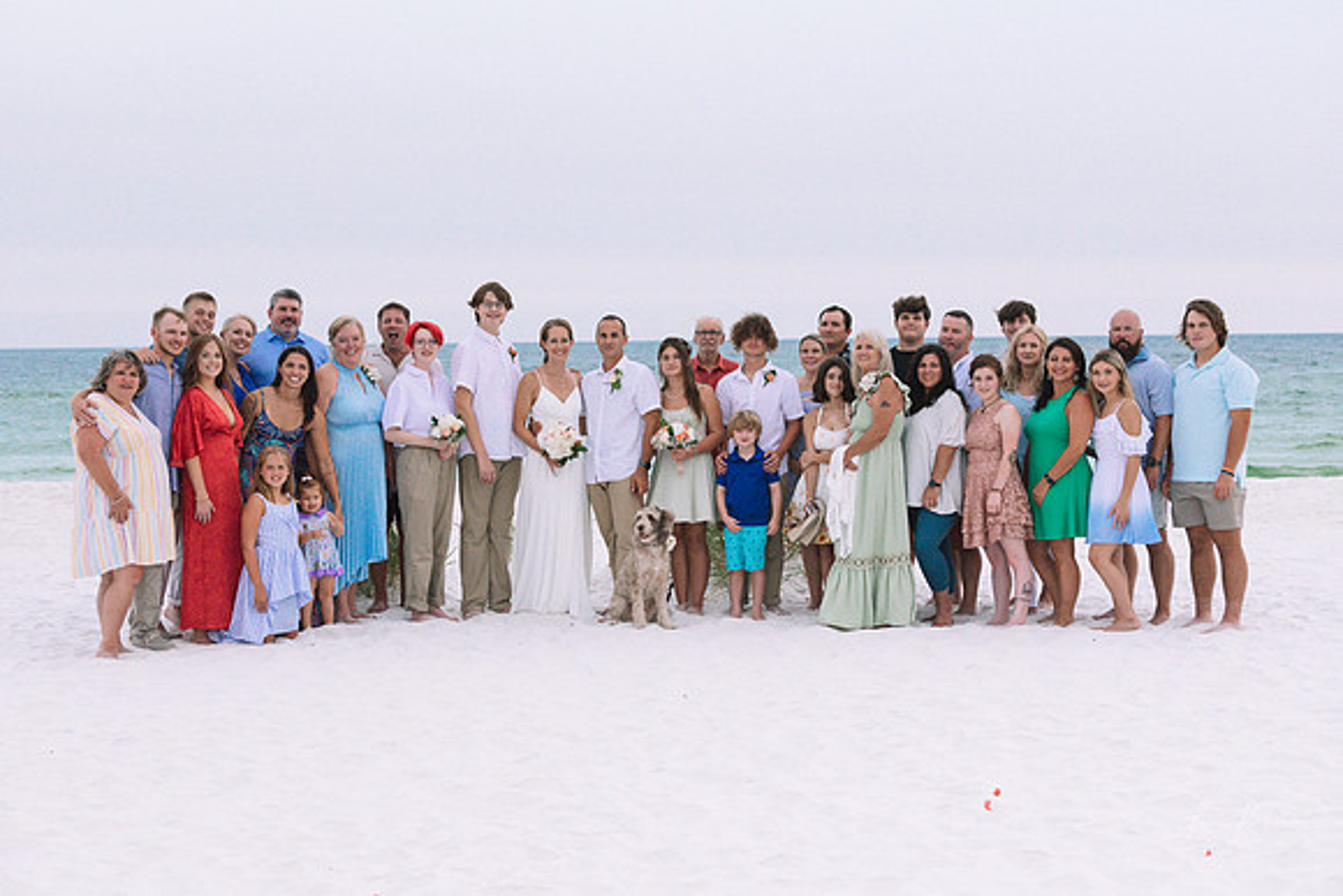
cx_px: 672
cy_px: 448
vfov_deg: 19.5
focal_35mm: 70
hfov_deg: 28.8
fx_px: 2612
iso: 2000
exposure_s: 1/4000
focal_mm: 70
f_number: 5
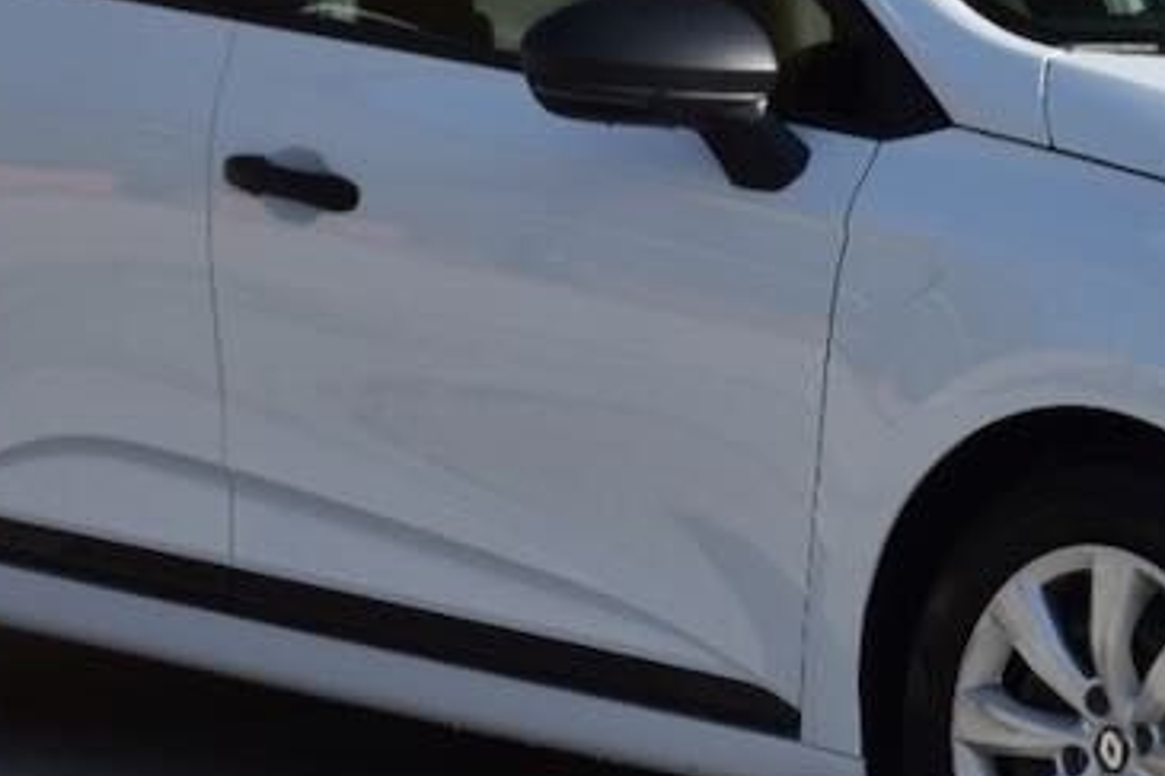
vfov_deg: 7.7
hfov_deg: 11.4
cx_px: 1082
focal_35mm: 179
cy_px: 348
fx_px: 5790
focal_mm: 34
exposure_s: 1/400
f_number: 10
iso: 200
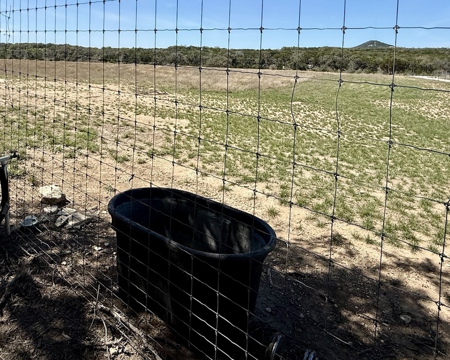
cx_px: 203
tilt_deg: -3.8
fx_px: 333
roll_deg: -1.8
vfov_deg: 53.5
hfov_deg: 67.9
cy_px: 79
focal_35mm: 25
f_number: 2.2
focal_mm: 2.22
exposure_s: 1/2092
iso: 50
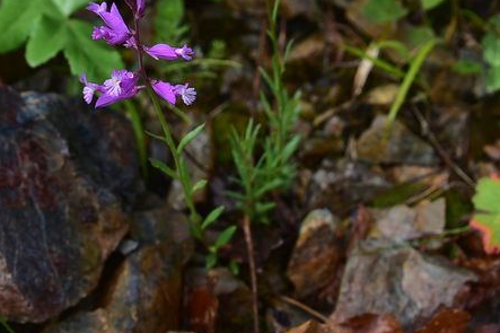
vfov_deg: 14.9
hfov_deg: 22.2
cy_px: 78
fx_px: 1263
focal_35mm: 91
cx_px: 117
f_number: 5.6
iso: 160
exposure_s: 1/125
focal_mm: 31
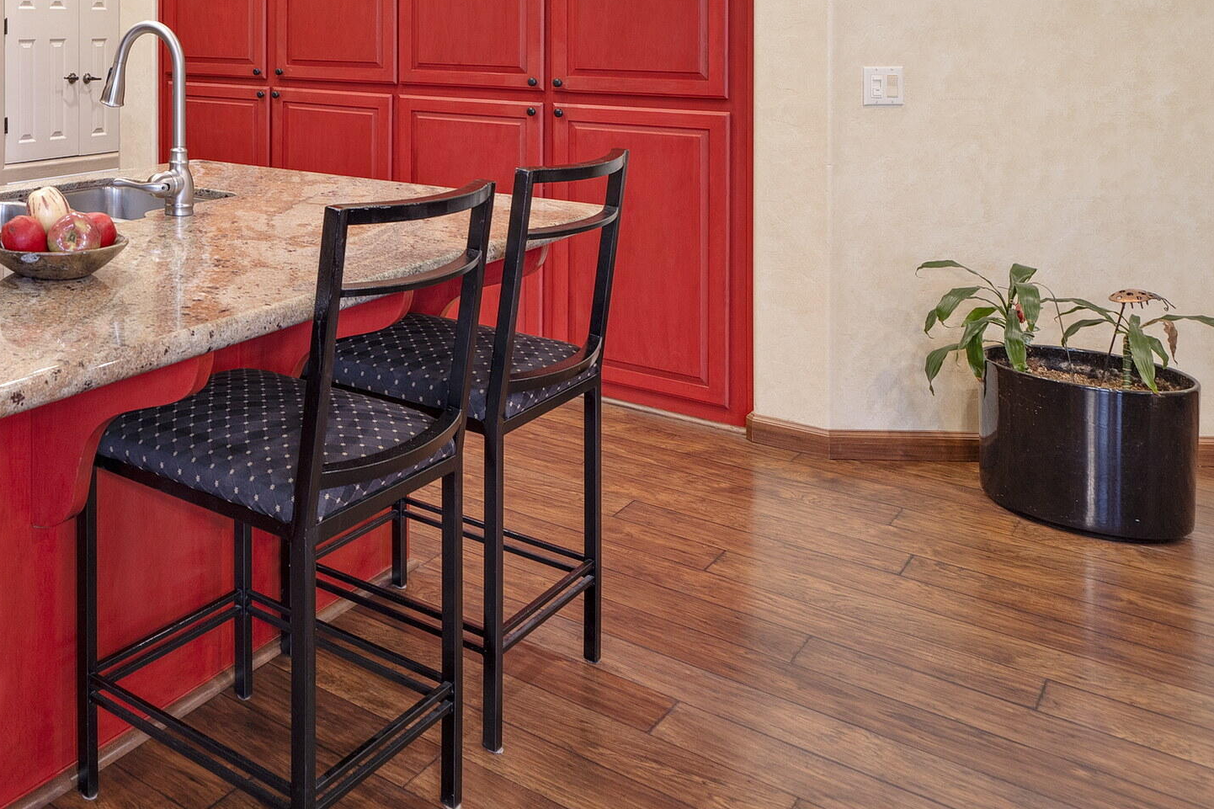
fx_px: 1113
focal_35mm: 33
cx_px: 36
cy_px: 39
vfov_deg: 36.7
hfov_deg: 48.5
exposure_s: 1.3
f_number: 7.1
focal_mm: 17
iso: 100
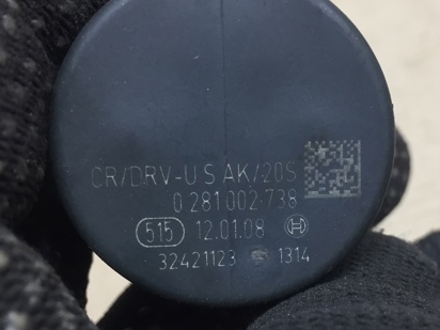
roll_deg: +17.0
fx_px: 572
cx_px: 293
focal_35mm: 45
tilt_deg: -44.1
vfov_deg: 32.1
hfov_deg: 41.5
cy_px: 189
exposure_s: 1/33
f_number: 2.2
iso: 80
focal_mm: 4.15
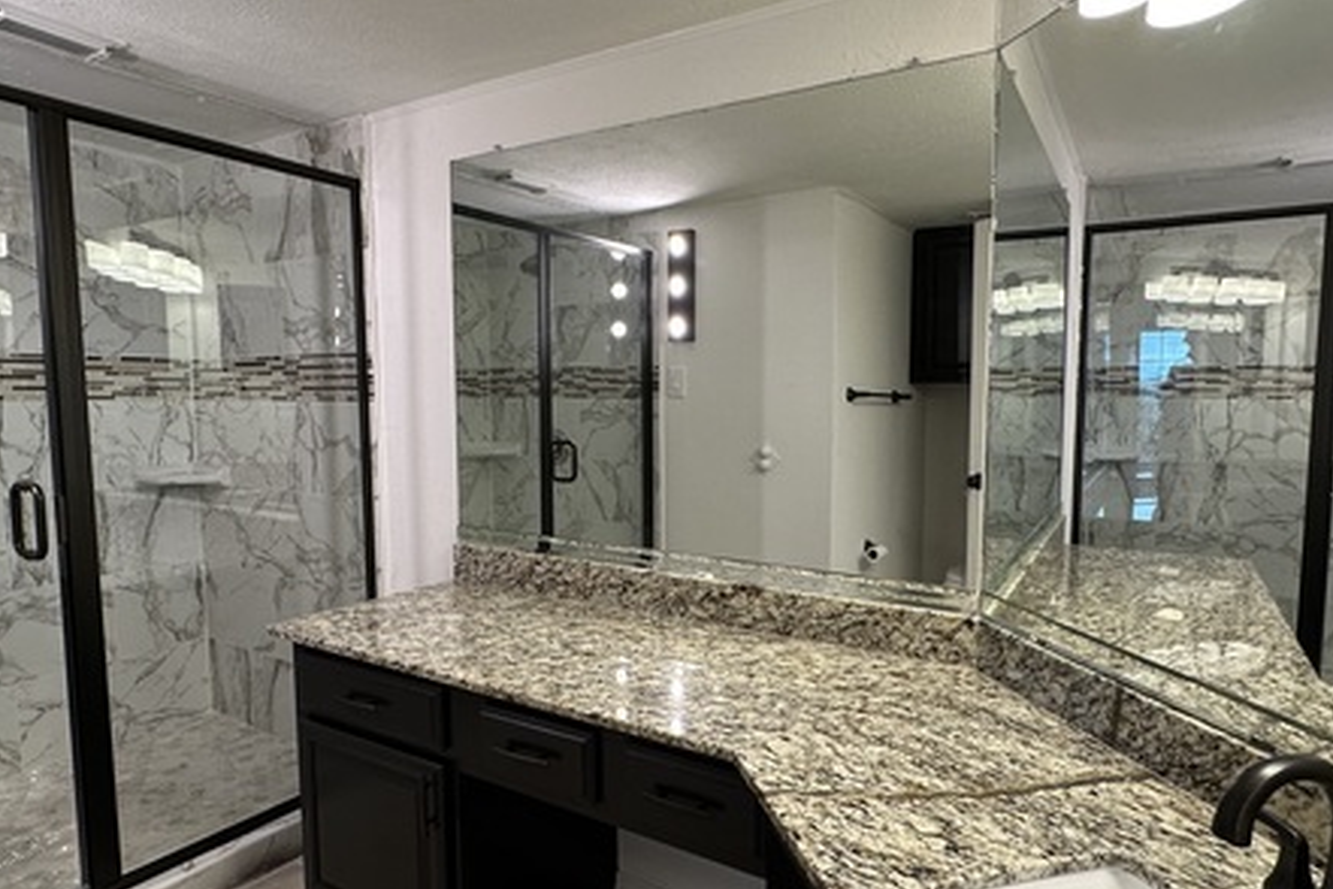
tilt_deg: -4.9
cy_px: 463
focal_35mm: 22
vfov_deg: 57.2
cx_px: 709
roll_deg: -0.5
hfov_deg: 78.5
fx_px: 815
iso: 160
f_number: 2.2
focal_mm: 2.22
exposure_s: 1/120
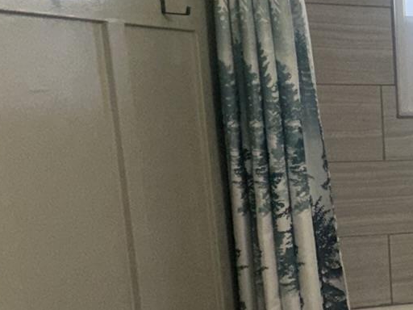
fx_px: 668
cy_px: 160
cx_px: 737
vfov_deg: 26.1
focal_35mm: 56
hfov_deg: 21.9
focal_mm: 2.22
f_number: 2.2
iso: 125
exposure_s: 1/120
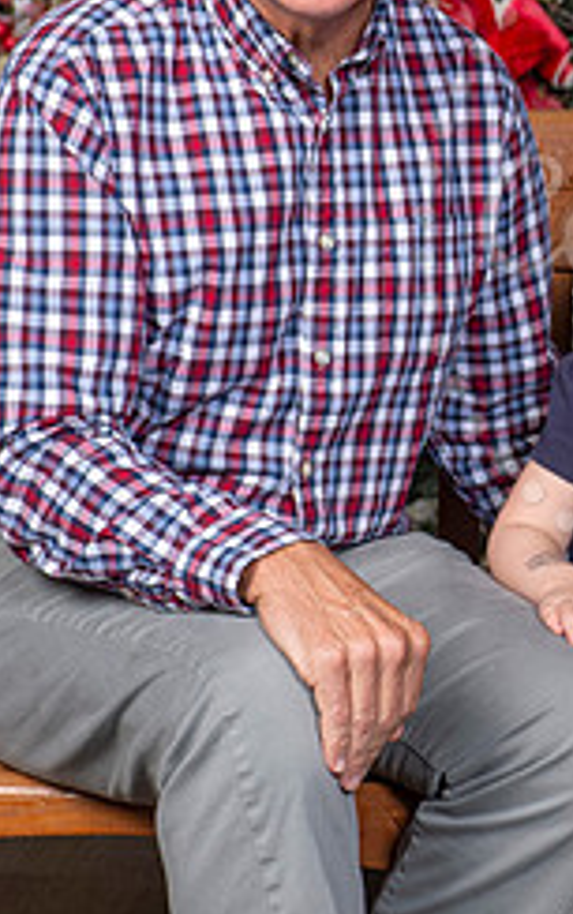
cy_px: 236
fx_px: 3614
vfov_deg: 14.4
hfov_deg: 8.9
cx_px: 771
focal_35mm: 145
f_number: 7.1
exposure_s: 1/125
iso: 160
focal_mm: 60
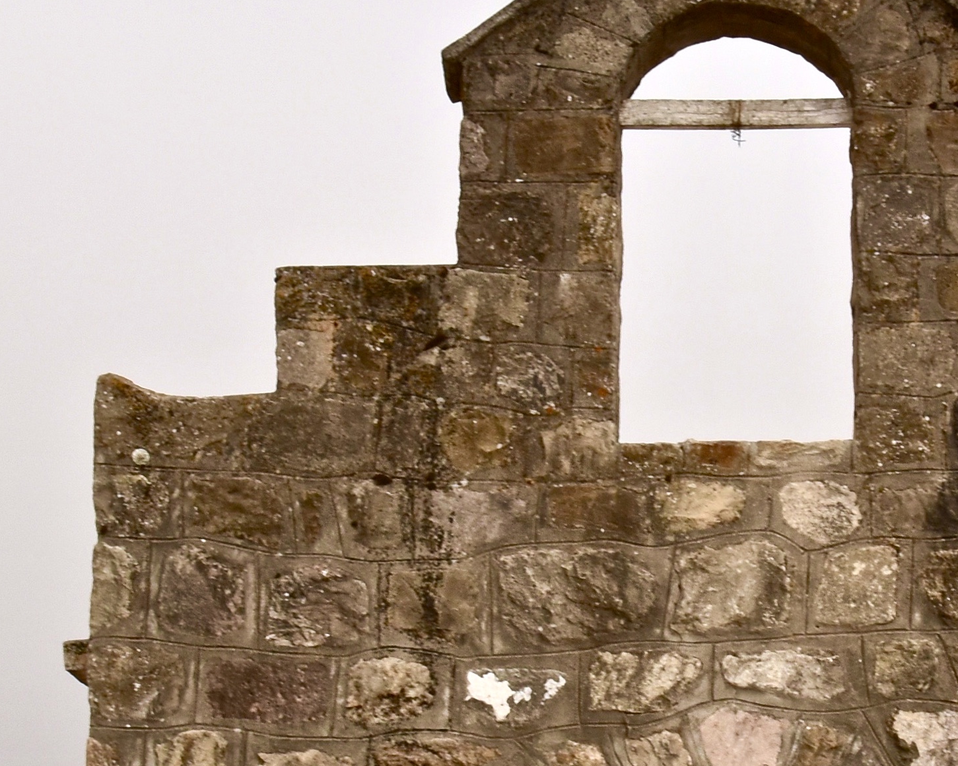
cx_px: 708
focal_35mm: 114
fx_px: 3232
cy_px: 656
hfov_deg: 16.8
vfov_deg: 13.4
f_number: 14
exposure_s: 1/160
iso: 250
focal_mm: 20
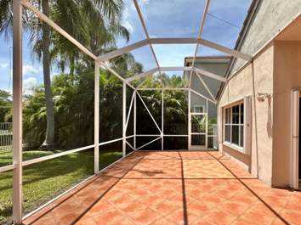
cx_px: 176
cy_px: 124
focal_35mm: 19
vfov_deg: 68.4
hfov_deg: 84.0
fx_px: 165
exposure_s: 1/1062
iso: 40
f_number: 2.2
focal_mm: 2.22
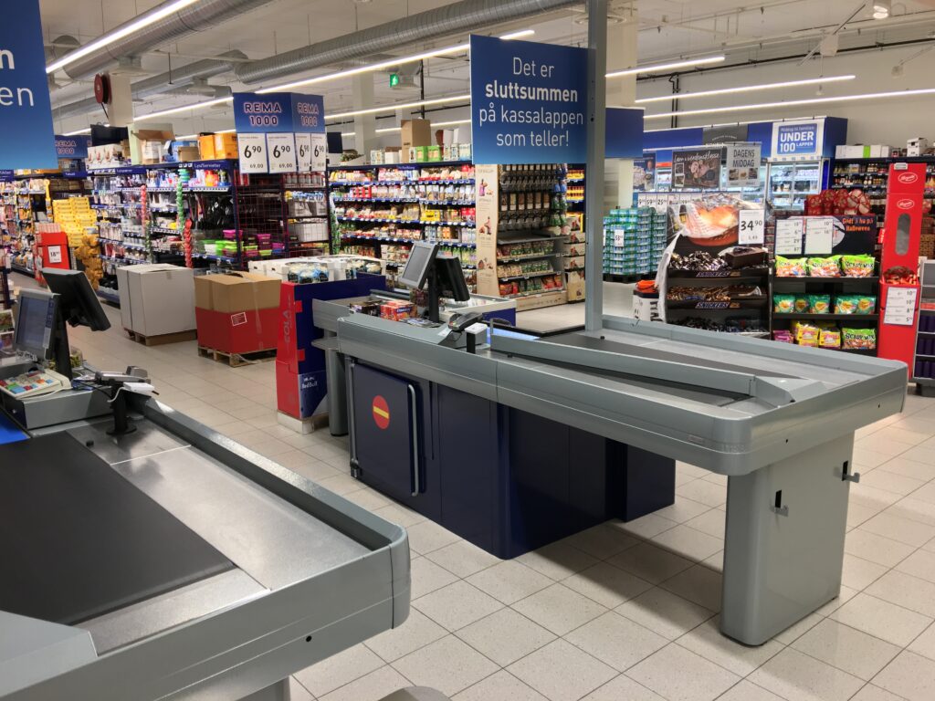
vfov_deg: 48.2
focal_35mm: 29
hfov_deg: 61.7
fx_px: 783
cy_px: 350
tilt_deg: -10.6
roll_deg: +1.0
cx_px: 468
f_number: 2.2
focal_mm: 4.15
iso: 40
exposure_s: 1/33
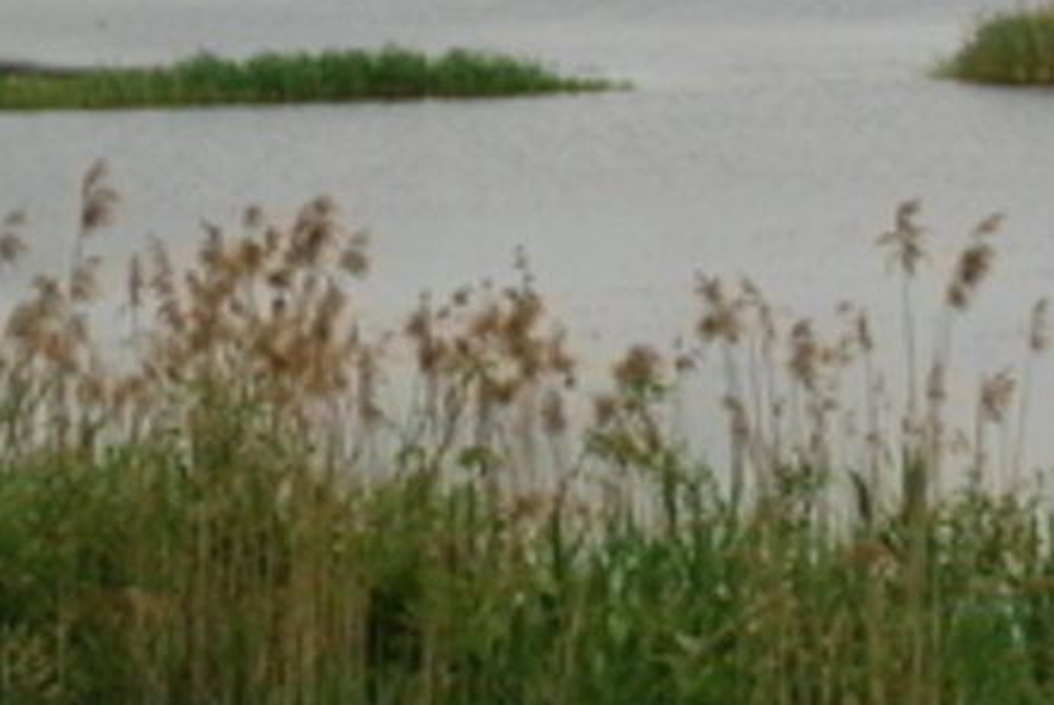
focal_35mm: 152
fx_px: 4468
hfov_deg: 13.4
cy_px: -22
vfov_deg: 9.0
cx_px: 743
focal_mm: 35
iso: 640
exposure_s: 1/750
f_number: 11
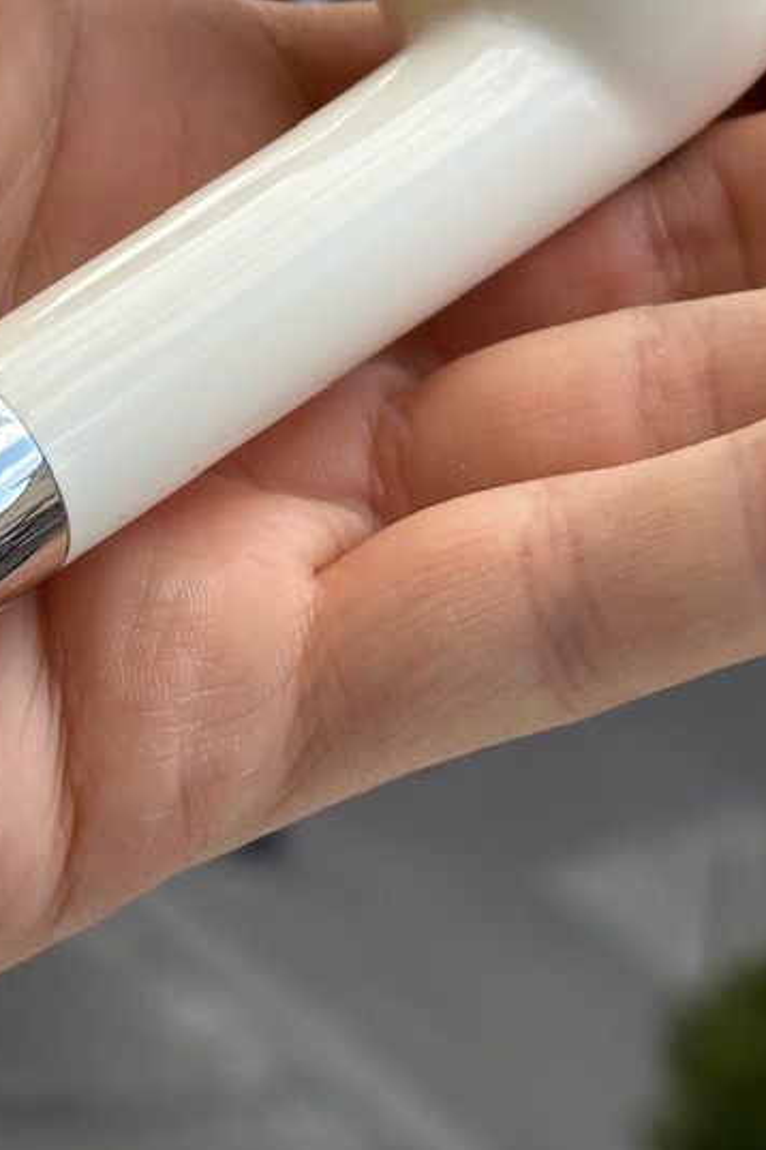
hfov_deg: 11.4
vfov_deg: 17.0
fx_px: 3798
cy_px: 203
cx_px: -32
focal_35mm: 119
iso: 64
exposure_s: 1/843
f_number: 1.78
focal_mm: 6.86
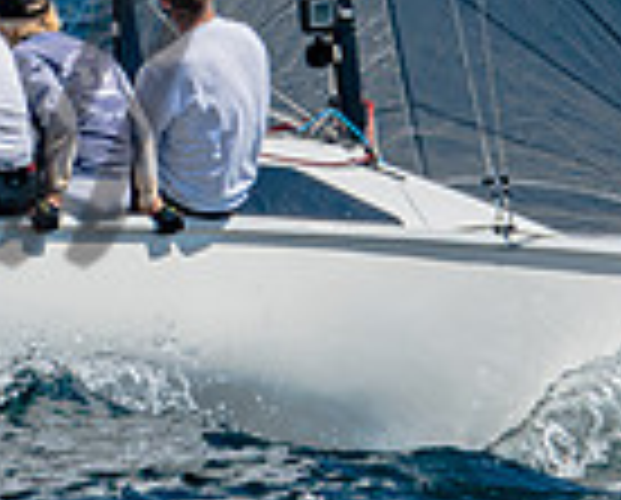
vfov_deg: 0.9
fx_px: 31587
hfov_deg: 1.1
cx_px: -147
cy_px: -361
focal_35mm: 1715
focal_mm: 270
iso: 200
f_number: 5.6
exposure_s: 1/2000
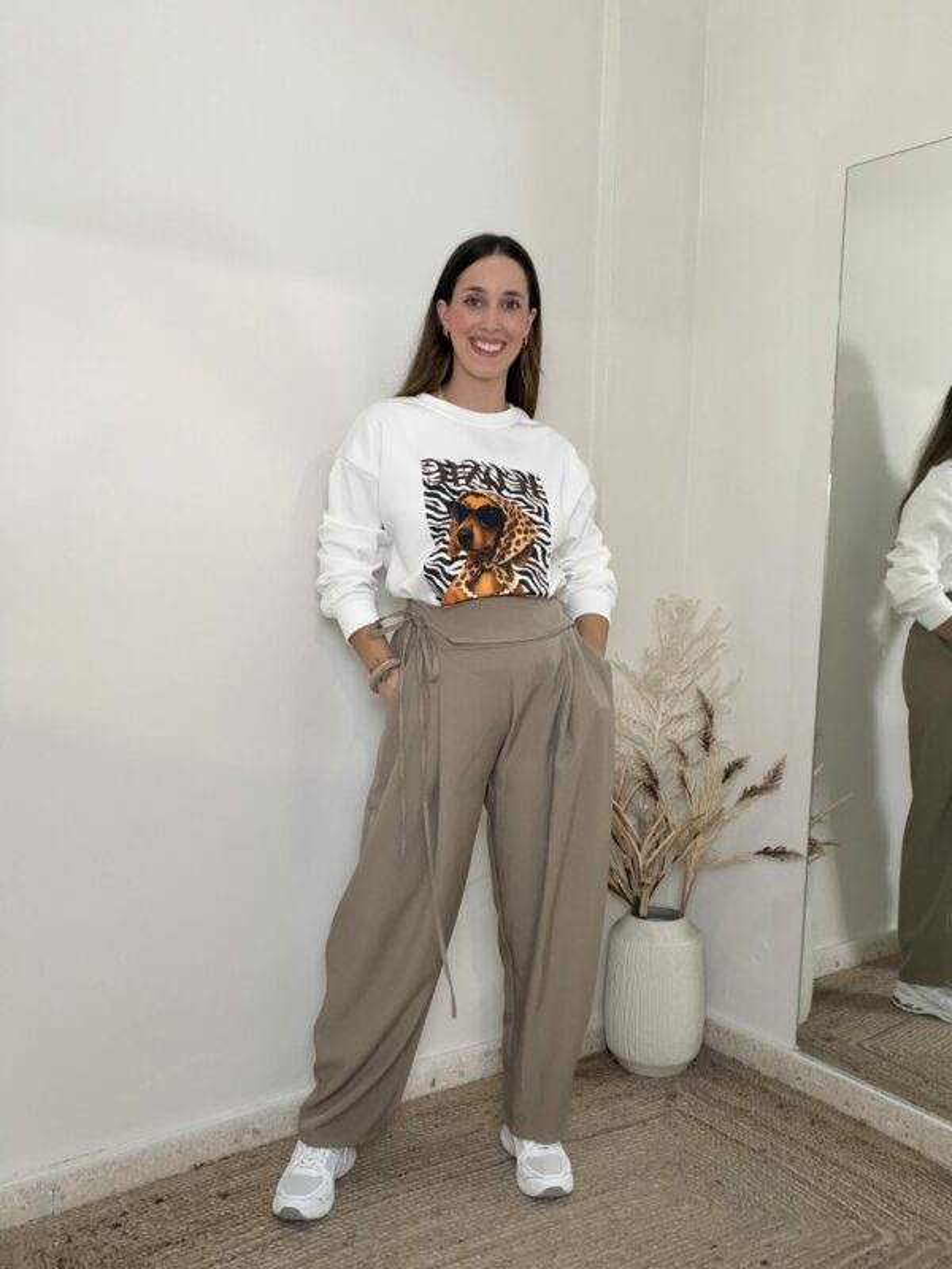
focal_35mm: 30
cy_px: 634
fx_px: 1100
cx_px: 476
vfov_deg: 60.0
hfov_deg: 46.8
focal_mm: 2.71
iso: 125
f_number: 1.9
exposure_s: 1/50
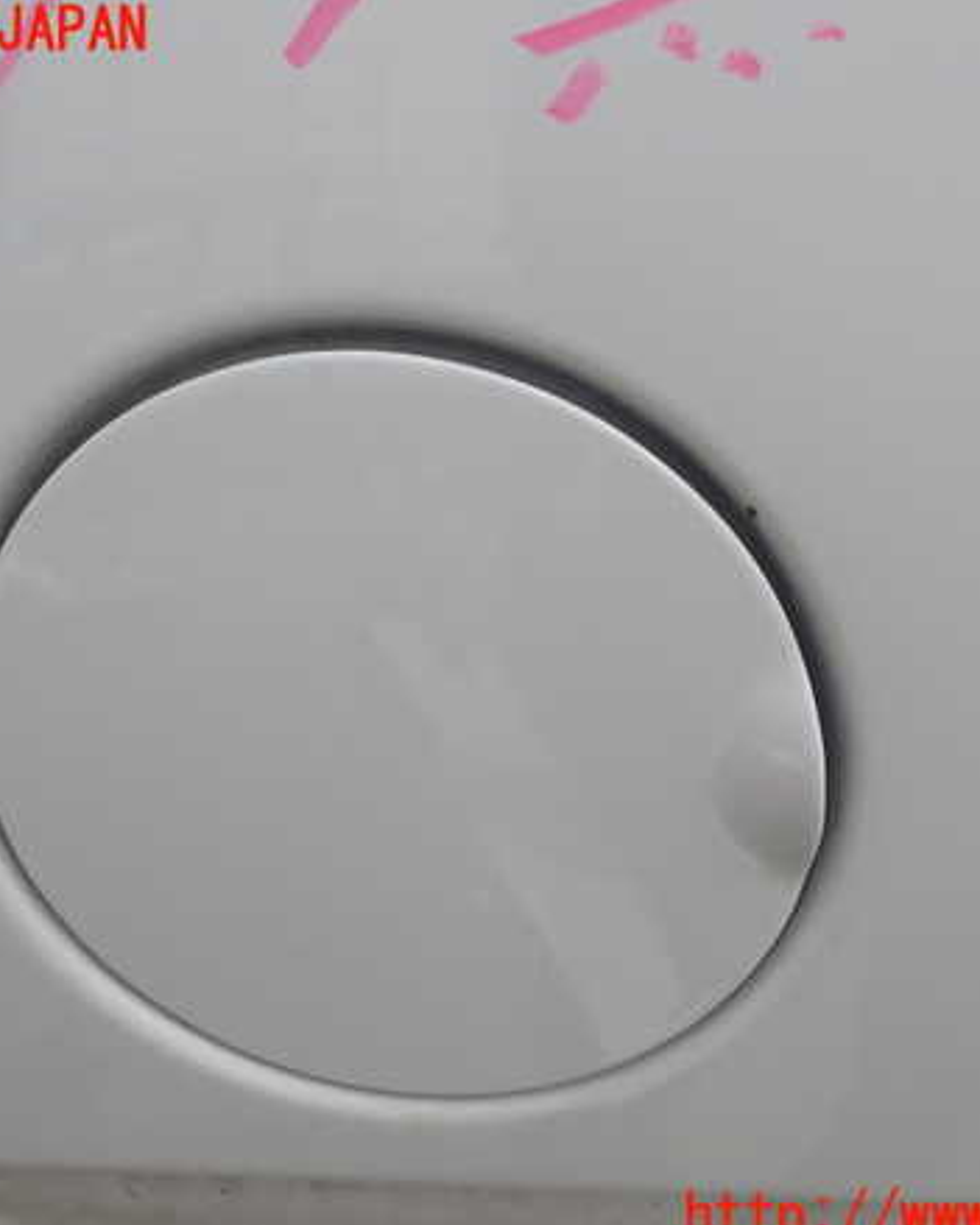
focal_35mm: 40
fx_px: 1451
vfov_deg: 45.8
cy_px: 625
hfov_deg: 37.3
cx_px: 477
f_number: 3.2
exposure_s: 1/800
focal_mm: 5.4
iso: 100
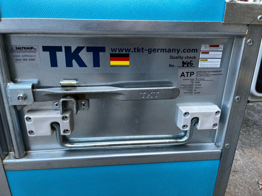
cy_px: 98
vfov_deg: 53.0
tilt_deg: -17.8
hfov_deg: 67.3
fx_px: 197
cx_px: 131
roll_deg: -0.3
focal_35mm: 26
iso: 64
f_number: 1.6
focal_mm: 5.1
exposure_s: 1/100
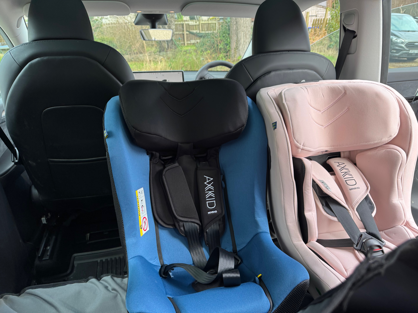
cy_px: 156
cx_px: 209
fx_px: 290
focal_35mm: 24
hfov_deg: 71.6
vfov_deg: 56.8
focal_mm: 6.76
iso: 125
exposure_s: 1/121
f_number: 1.78
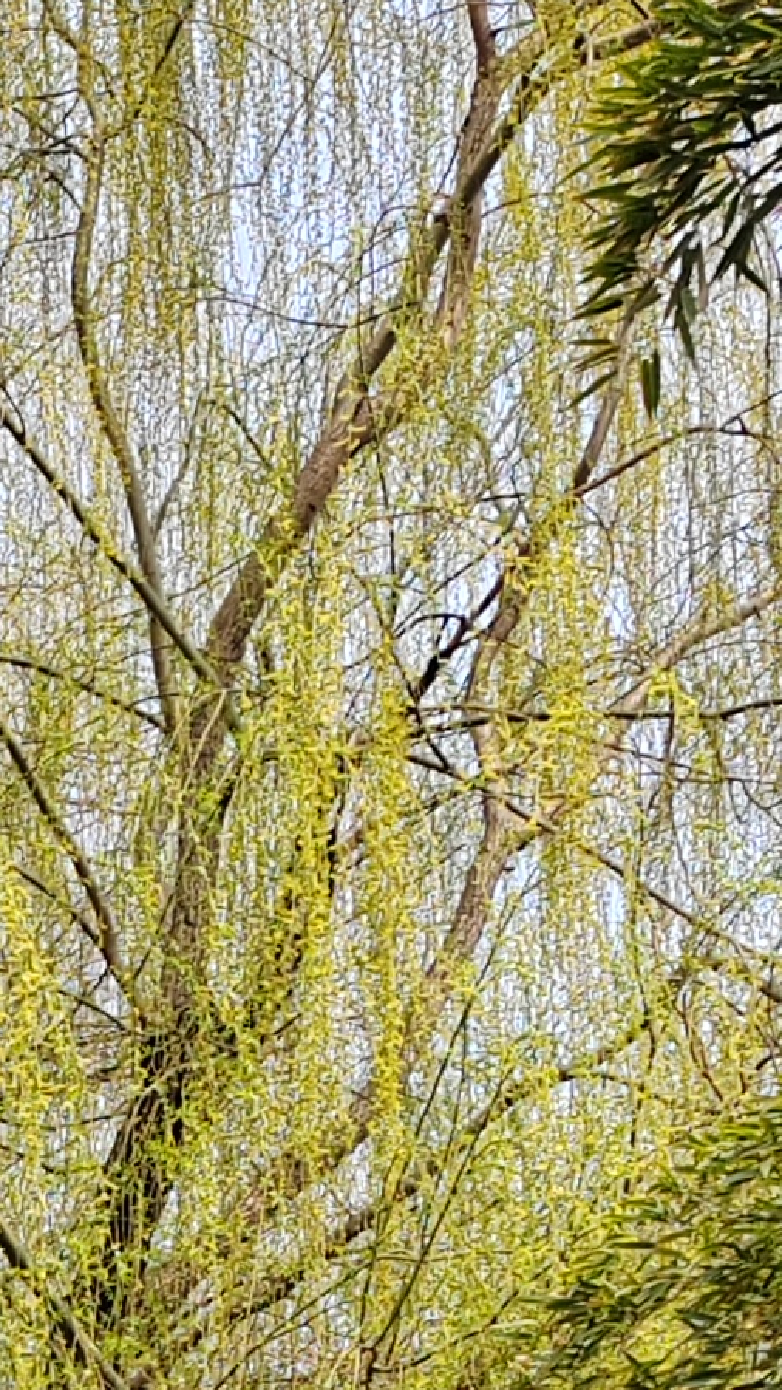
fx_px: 4937
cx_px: -529
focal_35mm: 134
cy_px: 1913
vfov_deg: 15.1
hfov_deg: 8.8
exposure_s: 1/1400
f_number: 1.9
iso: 100
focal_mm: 5.52
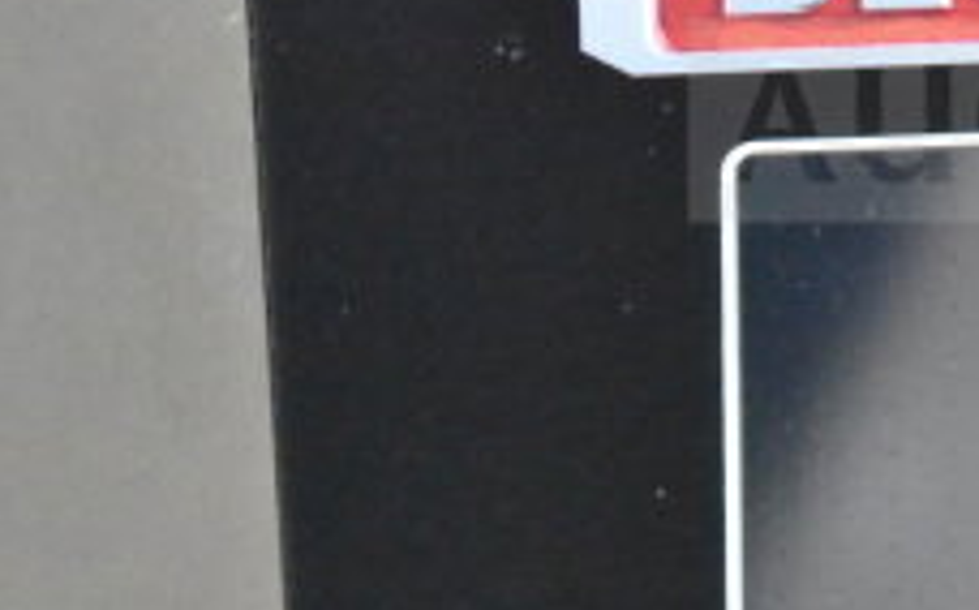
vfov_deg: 5.8
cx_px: 1168
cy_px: -118
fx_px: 6007
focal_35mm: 225
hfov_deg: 9.2
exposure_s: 1/100
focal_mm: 55
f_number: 5.6
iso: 14400
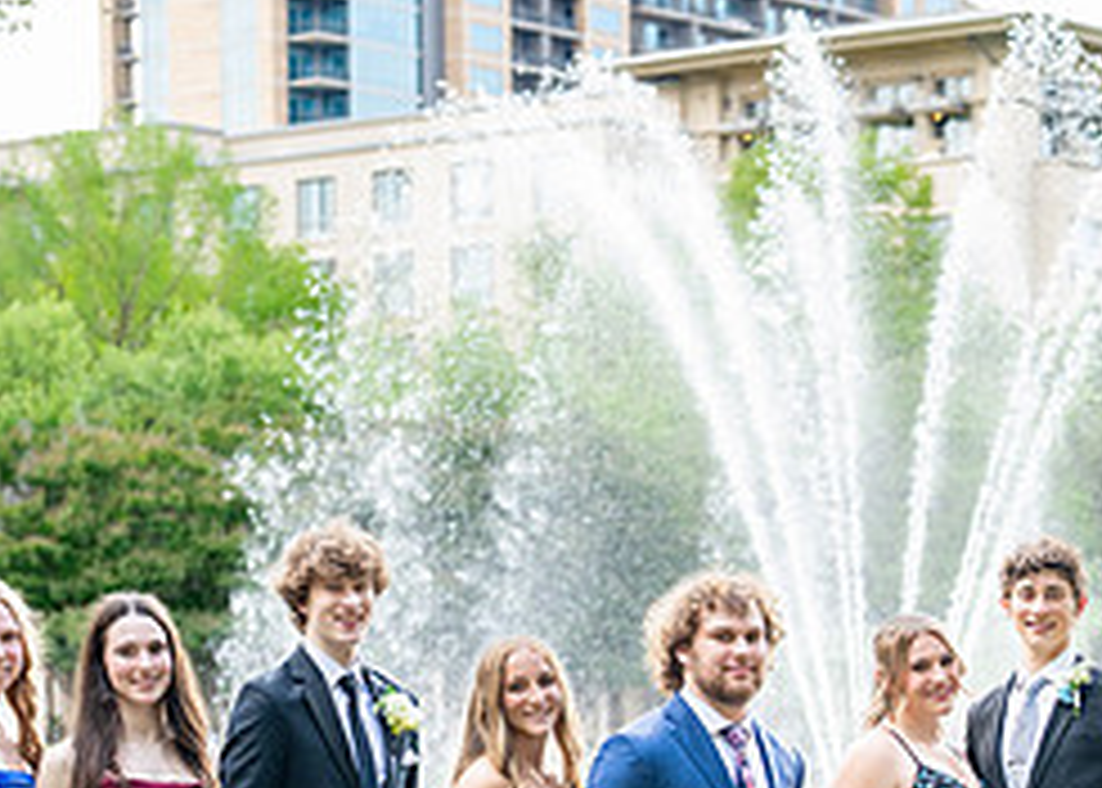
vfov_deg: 10.4
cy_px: 987
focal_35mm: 136
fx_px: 4256
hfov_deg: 14.5
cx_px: 1100
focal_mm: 50
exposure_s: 1/400
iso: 400
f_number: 2.5
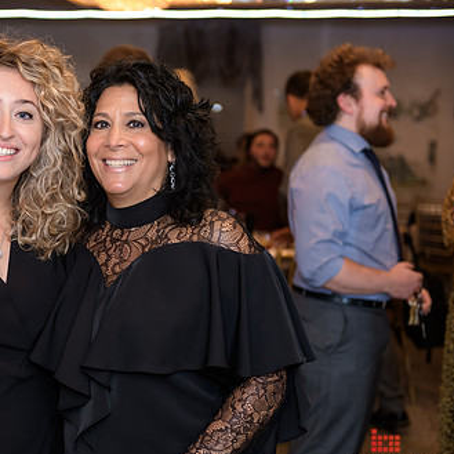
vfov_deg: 23.1
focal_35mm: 75
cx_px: 69
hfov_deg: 22.6
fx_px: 1113
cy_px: 234
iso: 800
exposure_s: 1/100
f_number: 3.2
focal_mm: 50
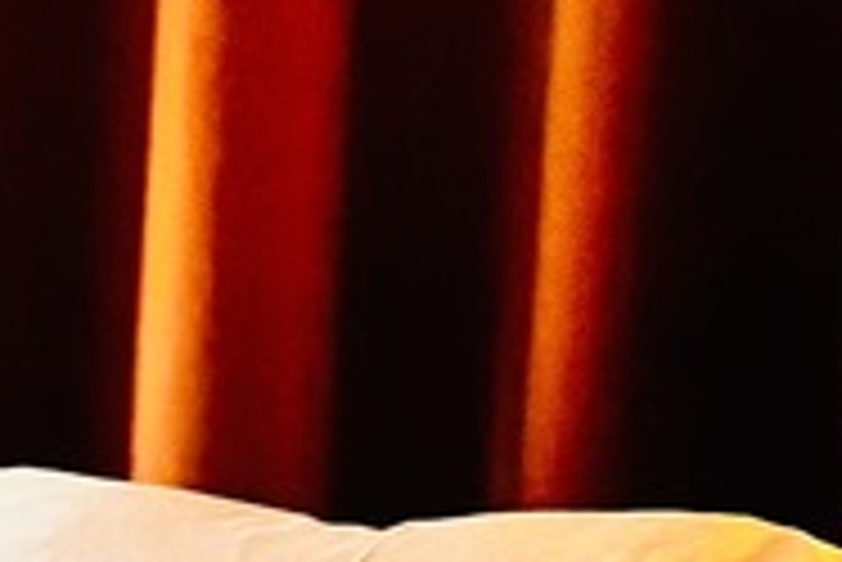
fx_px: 4869
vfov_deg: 6.4
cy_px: 1142
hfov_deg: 9.5
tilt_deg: -10.9
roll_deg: -0.4
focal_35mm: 208
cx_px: -531
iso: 250
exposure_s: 1/60
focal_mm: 5.96
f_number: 1.6
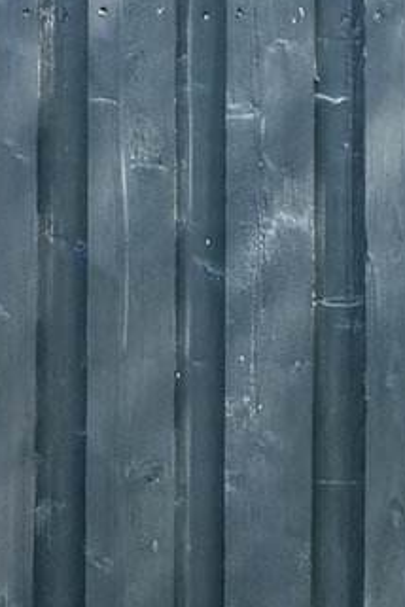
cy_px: 552
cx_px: 350
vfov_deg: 7.8
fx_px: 4438
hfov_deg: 5.2
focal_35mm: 263
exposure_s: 1/10
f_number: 8
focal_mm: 33
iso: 400
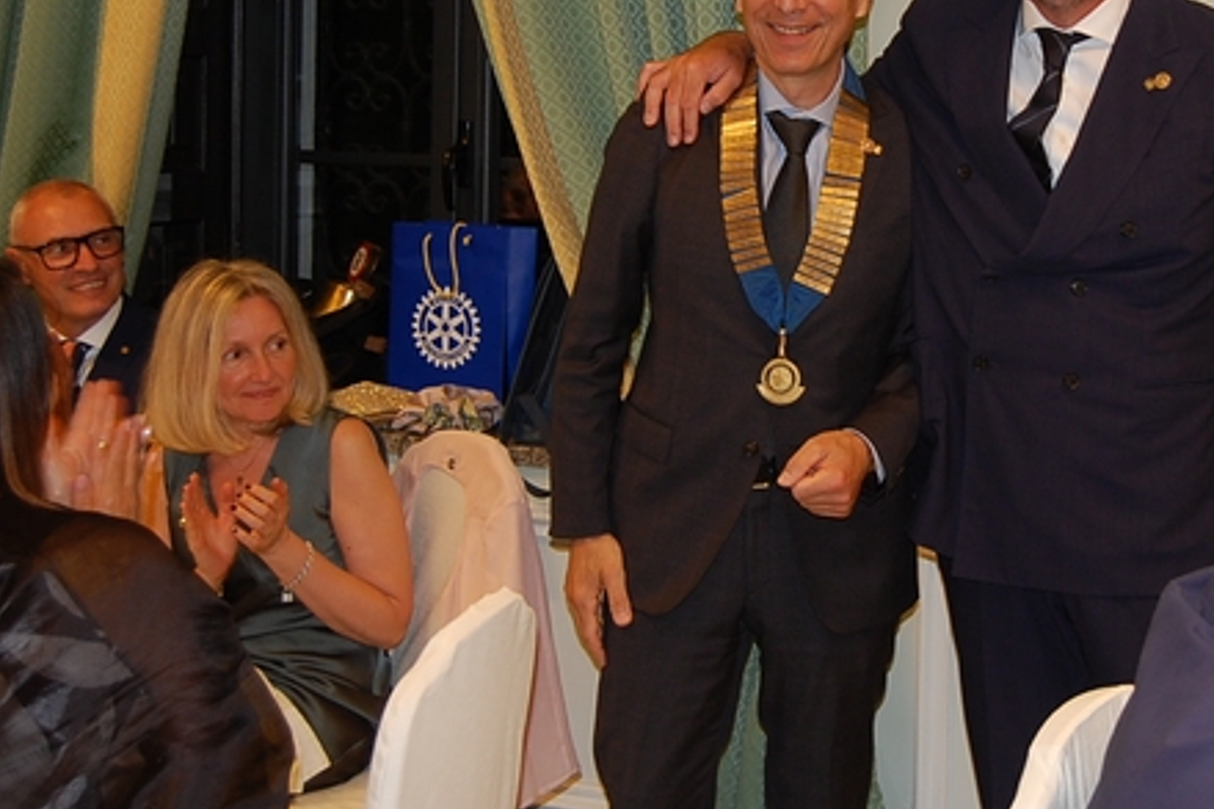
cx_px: 905
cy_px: 206
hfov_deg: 31.8
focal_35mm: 62
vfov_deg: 21.7
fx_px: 2090
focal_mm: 26
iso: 400
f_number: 4.2
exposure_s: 1/60
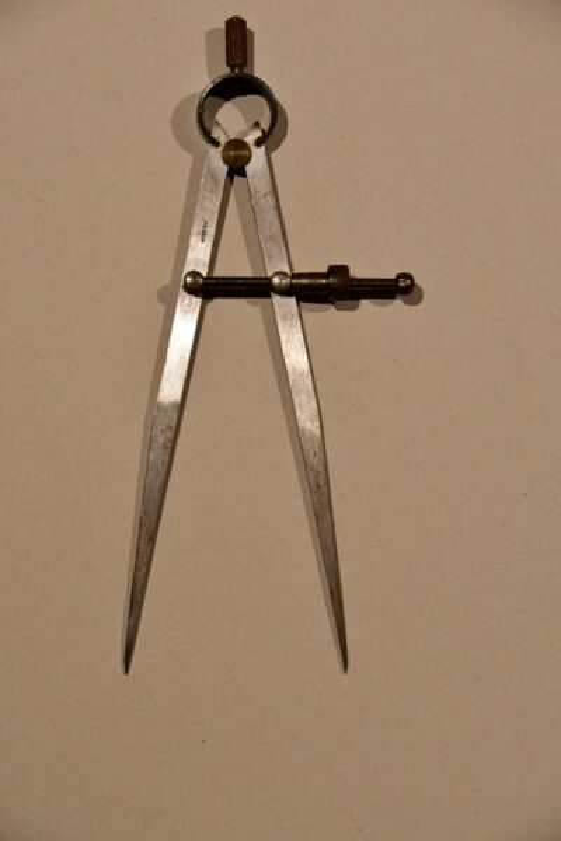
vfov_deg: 14.4
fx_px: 3319
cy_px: 420
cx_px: 280
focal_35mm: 142
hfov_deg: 9.7
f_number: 9
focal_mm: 95
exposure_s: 1/125
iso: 1600
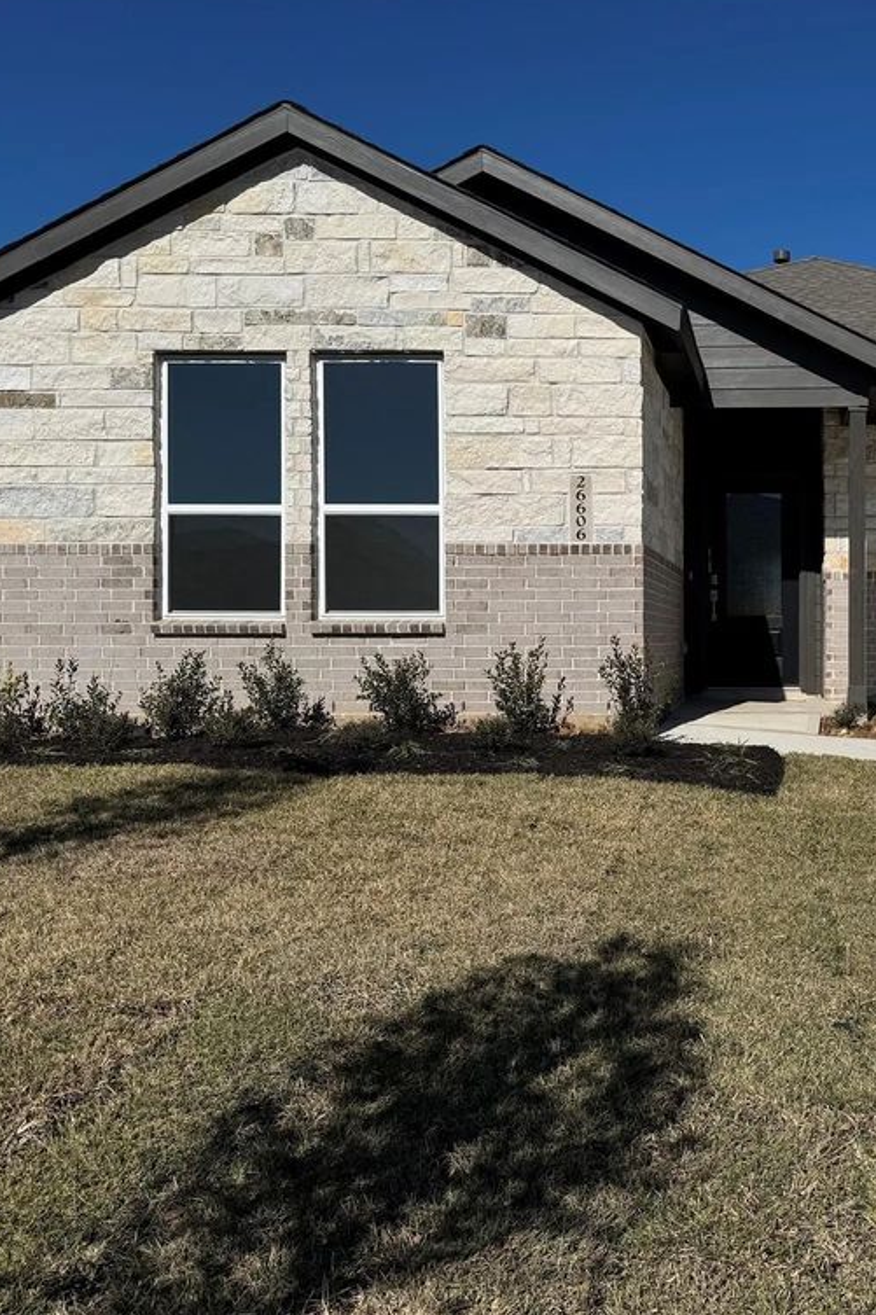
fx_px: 1241
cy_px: 647
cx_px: 764
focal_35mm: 34
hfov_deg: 36.8
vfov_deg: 55.8
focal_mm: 6.76
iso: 80
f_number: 1.78
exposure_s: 1/12346
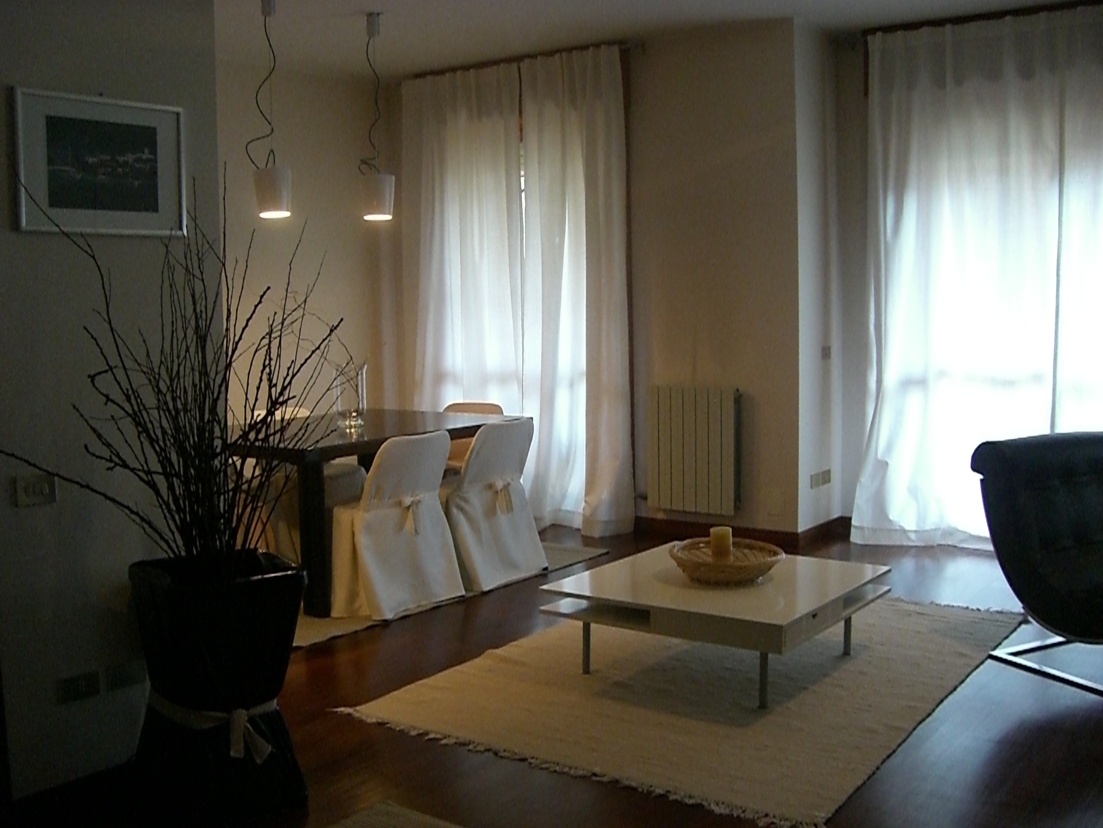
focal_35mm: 38
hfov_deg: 49.0
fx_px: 1211
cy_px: 414
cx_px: 552
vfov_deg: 37.7
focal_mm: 6.2
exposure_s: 1/80
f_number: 2.7
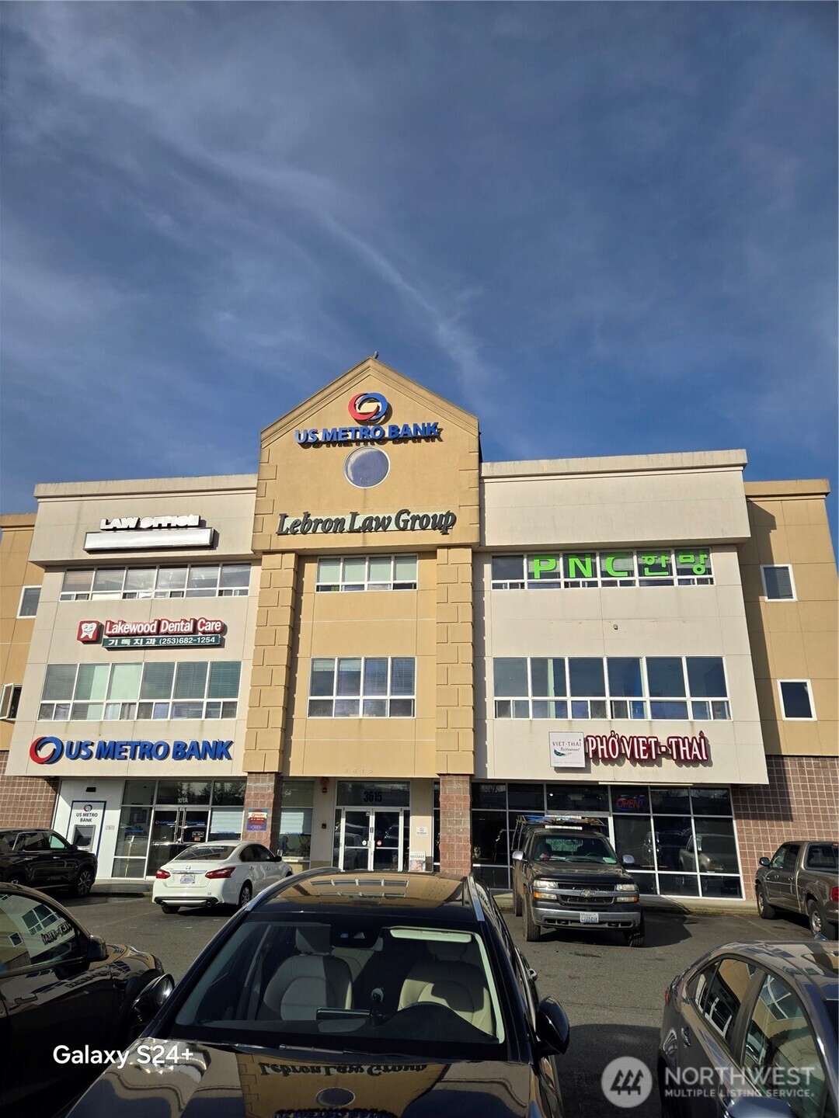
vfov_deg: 73.9
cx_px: 420
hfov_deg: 58.9
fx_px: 743
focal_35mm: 23
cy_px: 559
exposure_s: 1/3229
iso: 25
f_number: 1.8
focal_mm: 5.4
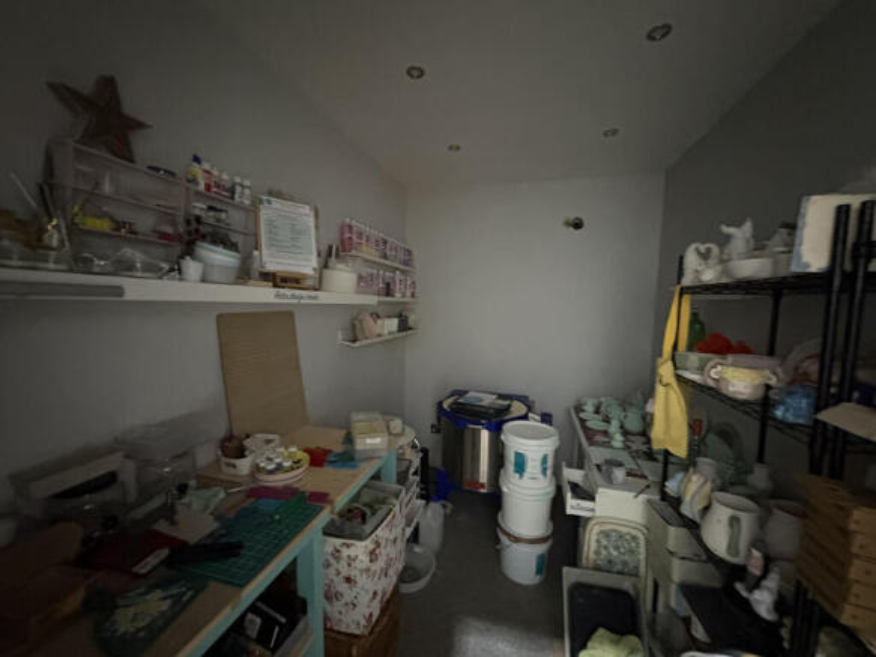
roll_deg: -0.9
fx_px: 354
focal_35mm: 14
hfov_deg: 102.1
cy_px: 328
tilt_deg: -4.9
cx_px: 438
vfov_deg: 85.7
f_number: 2.2
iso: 1250
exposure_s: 1/25
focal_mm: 2.22
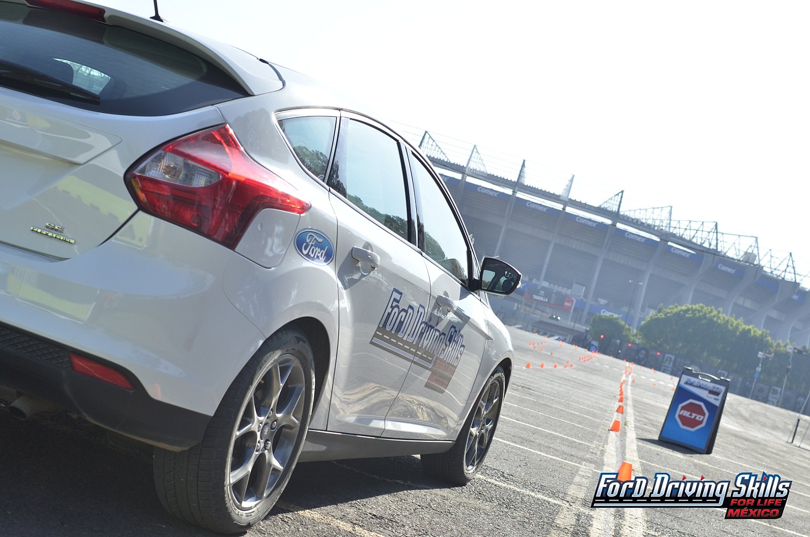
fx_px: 1179
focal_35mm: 52
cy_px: 268
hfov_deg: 37.9
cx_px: 405
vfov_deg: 25.7
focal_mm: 35
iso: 250
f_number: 5.6
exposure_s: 1/1250
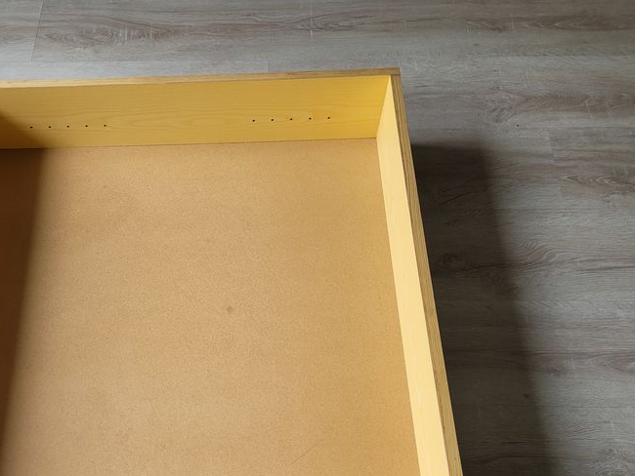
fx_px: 734
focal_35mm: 40
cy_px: 332
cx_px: 233
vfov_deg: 35.5
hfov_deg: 46.3
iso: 40
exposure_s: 1/155
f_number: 1.8
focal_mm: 5.4
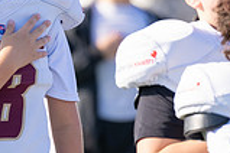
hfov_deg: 2.1
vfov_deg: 1.4
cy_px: 55
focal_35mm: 1000
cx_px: -34
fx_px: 6388
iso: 125
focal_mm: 200
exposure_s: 1/800
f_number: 2.8
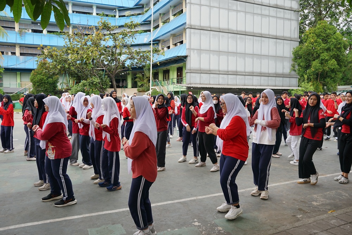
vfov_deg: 43.8
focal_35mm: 30
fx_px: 291
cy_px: 118
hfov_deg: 62.3
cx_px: 176
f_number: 6.3
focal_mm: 29.8
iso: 320
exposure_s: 1/160
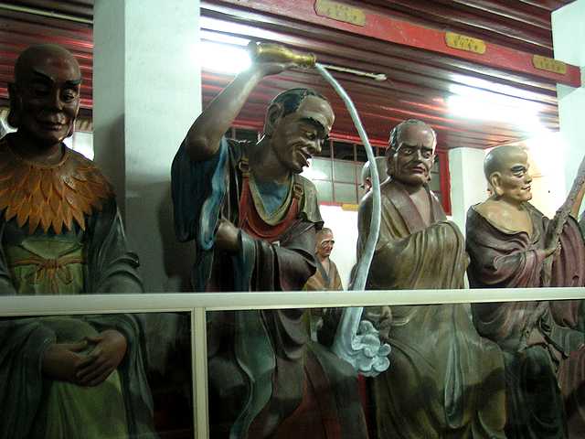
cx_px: 292
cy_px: 220
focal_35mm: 43
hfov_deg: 43.9
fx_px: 727
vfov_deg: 33.6
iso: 200
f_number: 2.8
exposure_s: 1/3
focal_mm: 6.6
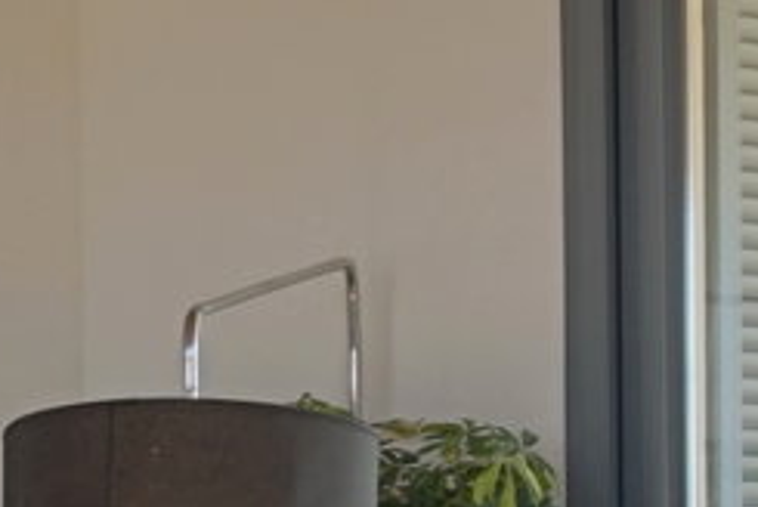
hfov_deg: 9.9
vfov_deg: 7.7
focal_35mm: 176
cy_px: 662
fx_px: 3710
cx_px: -1176
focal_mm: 16
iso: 100
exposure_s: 1/80
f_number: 4.5
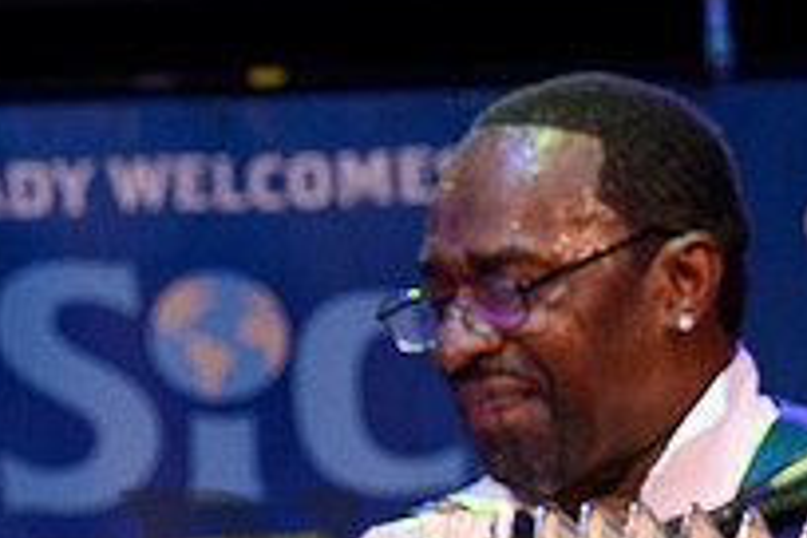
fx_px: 6702
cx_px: -24
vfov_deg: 4.6
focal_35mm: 299
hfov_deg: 6.9
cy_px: 746
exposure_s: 1/250
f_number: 5.6
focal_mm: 70
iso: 3200
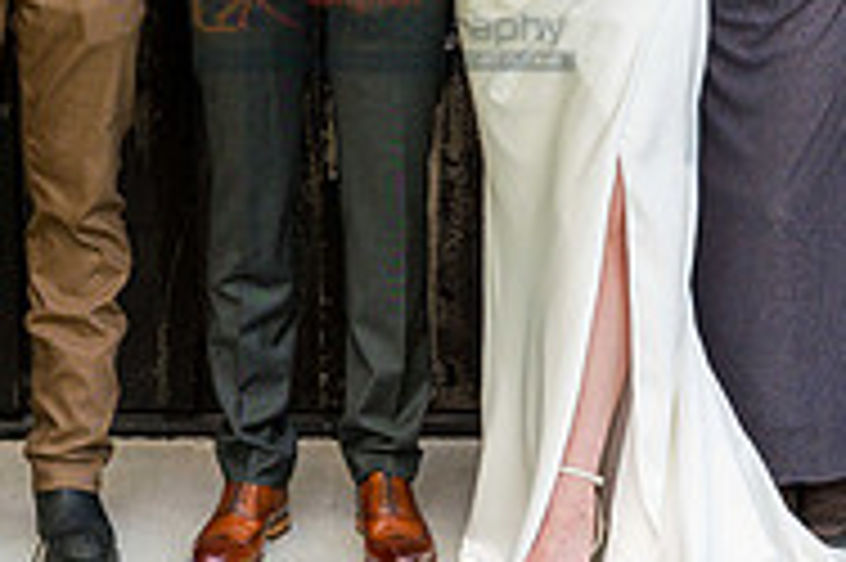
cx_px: 387
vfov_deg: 9.4
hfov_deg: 14.2
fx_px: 3404
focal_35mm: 145
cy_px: 2
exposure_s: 1/200
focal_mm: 47
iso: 400
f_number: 5
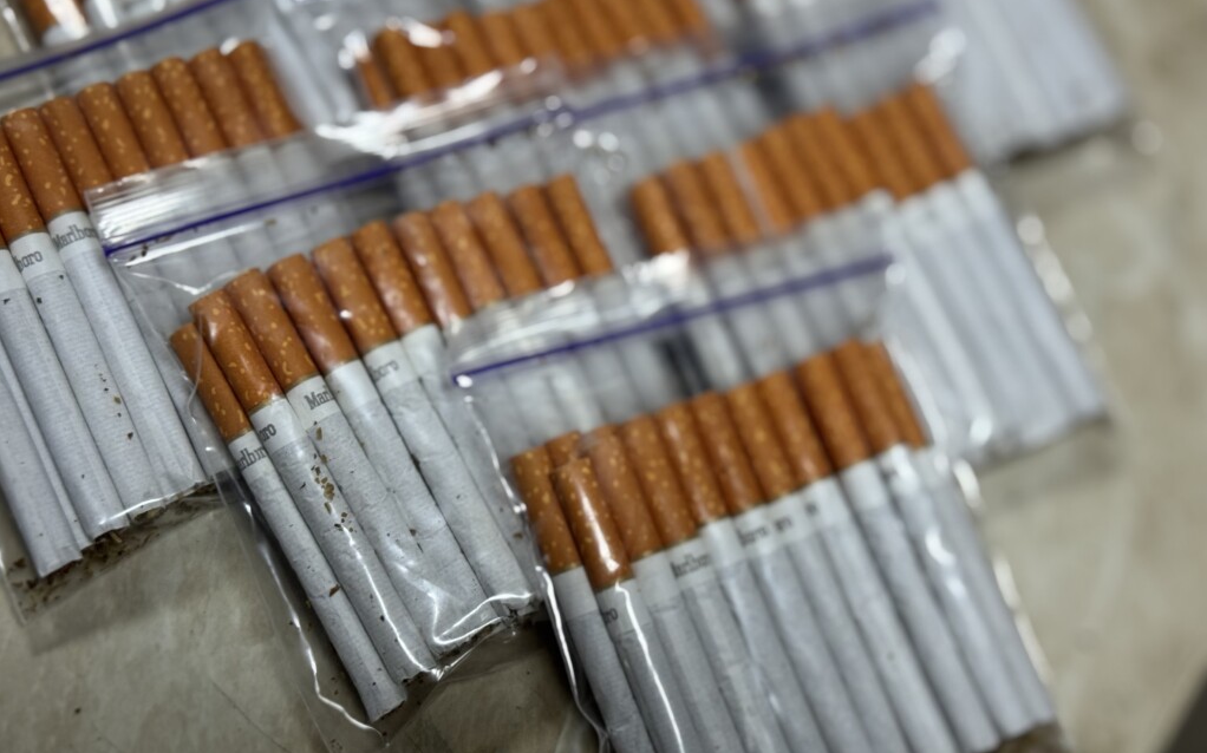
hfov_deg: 39.6
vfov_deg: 25.3
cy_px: 333
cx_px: 604
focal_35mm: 51
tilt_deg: -57.8
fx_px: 1677
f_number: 1.78
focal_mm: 6.76
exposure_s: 1/50
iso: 80
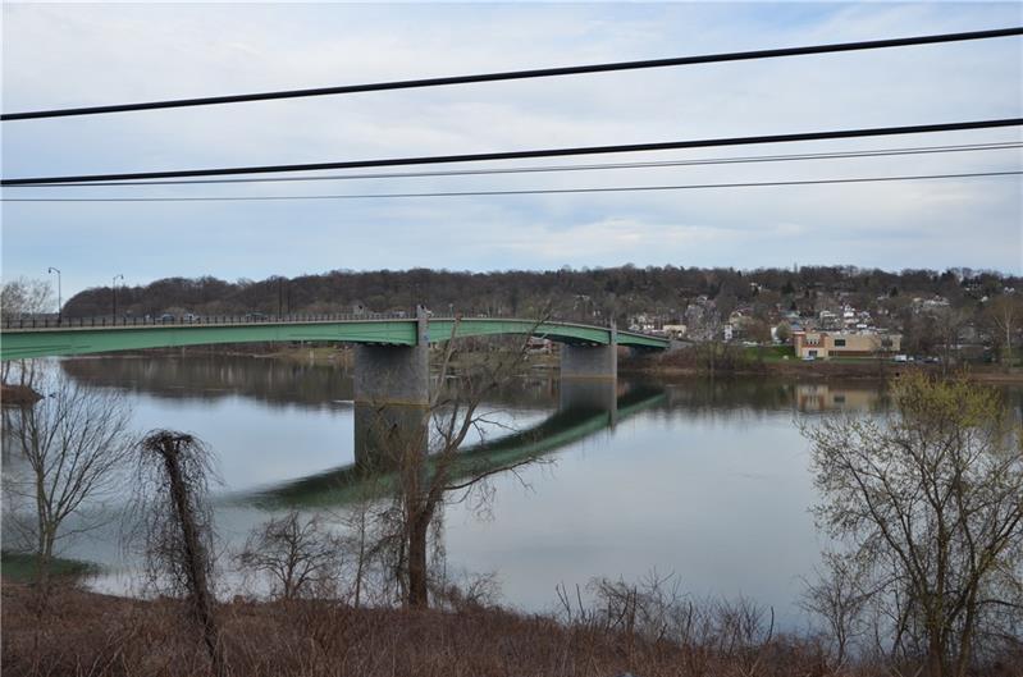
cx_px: 512
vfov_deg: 36.7
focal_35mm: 36
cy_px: 338
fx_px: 1021
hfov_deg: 53.2
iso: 160
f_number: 8
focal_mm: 24
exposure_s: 1/250
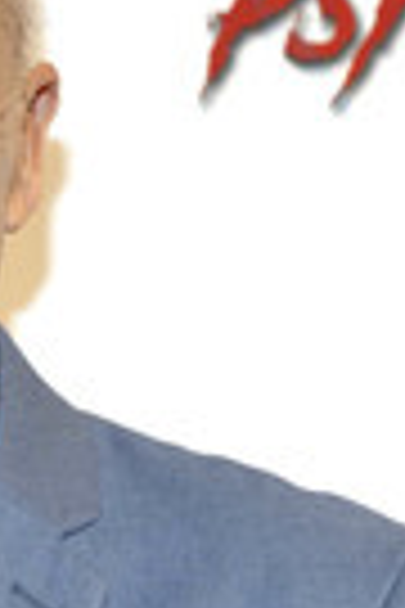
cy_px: 554
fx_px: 4235
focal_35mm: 251
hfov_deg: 5.4
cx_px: -166
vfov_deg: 8.2
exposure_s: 1/200
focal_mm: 85
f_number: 5.6
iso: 800
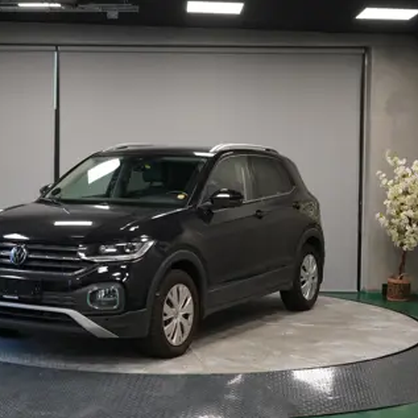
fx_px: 861
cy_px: 210
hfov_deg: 27.2
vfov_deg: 27.3
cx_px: 156
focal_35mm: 63
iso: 2500
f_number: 4.5
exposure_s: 1/160
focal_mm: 49
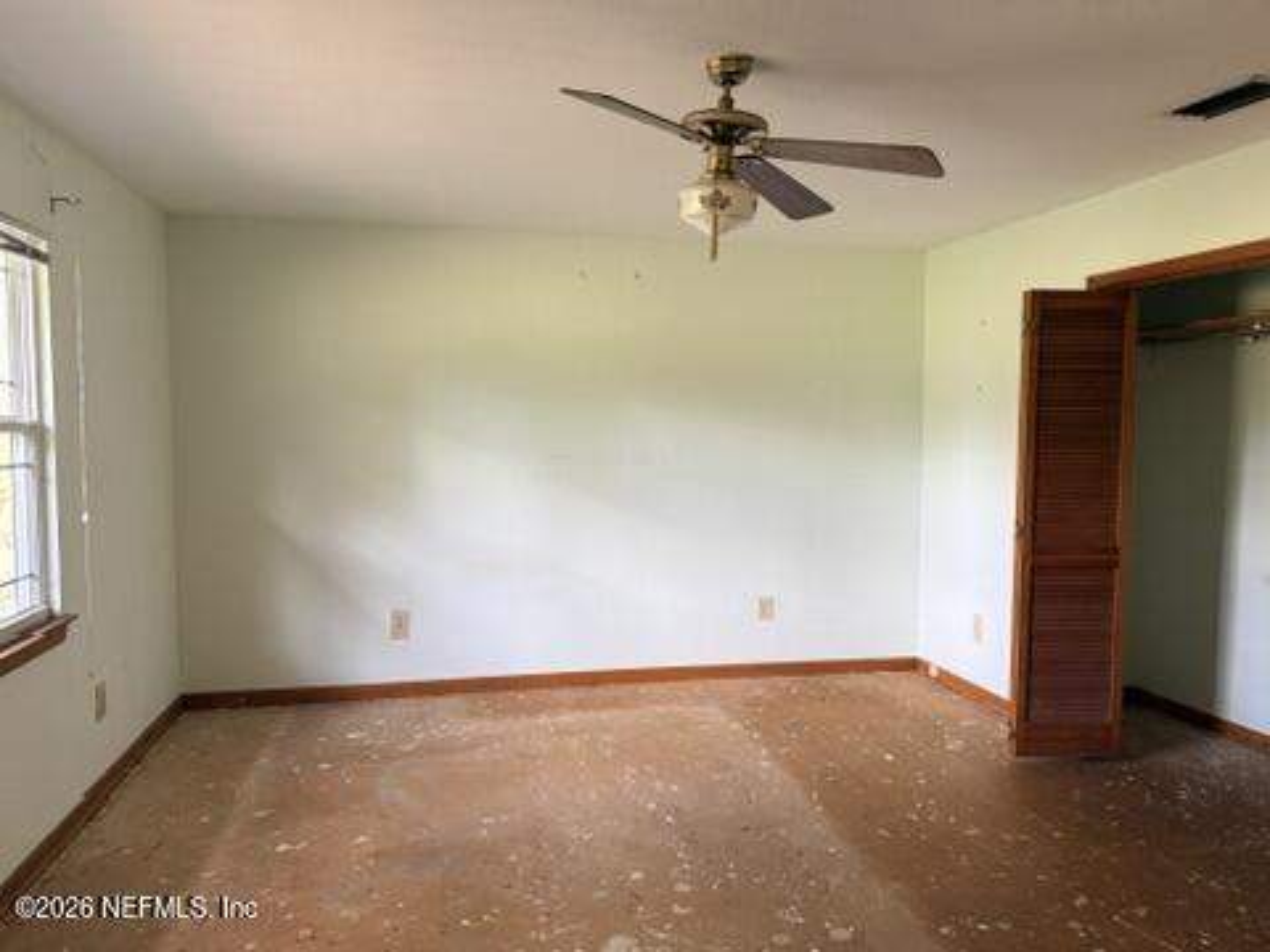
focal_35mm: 24
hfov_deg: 71.6
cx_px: 635
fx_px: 881
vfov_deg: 56.8
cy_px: 476
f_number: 1.78
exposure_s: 1/74
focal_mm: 6.76
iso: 200
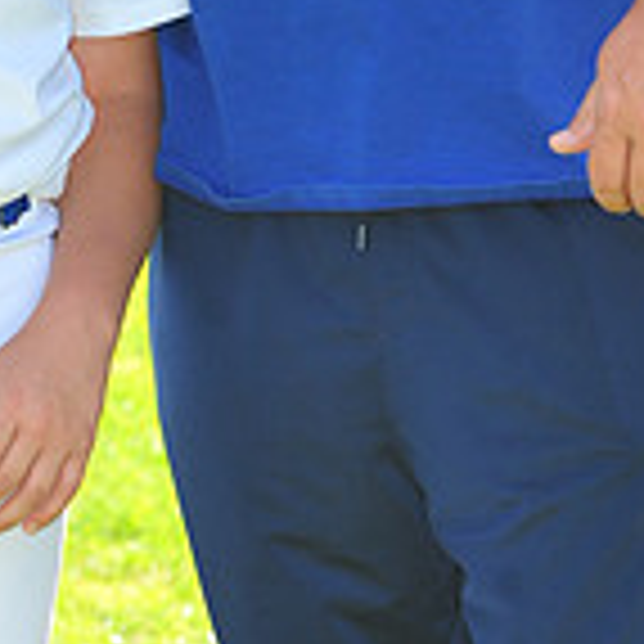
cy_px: -450
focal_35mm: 413
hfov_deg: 4.2
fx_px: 8693
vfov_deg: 4.2
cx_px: 95
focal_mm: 120
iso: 320
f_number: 7.1
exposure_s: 1/250
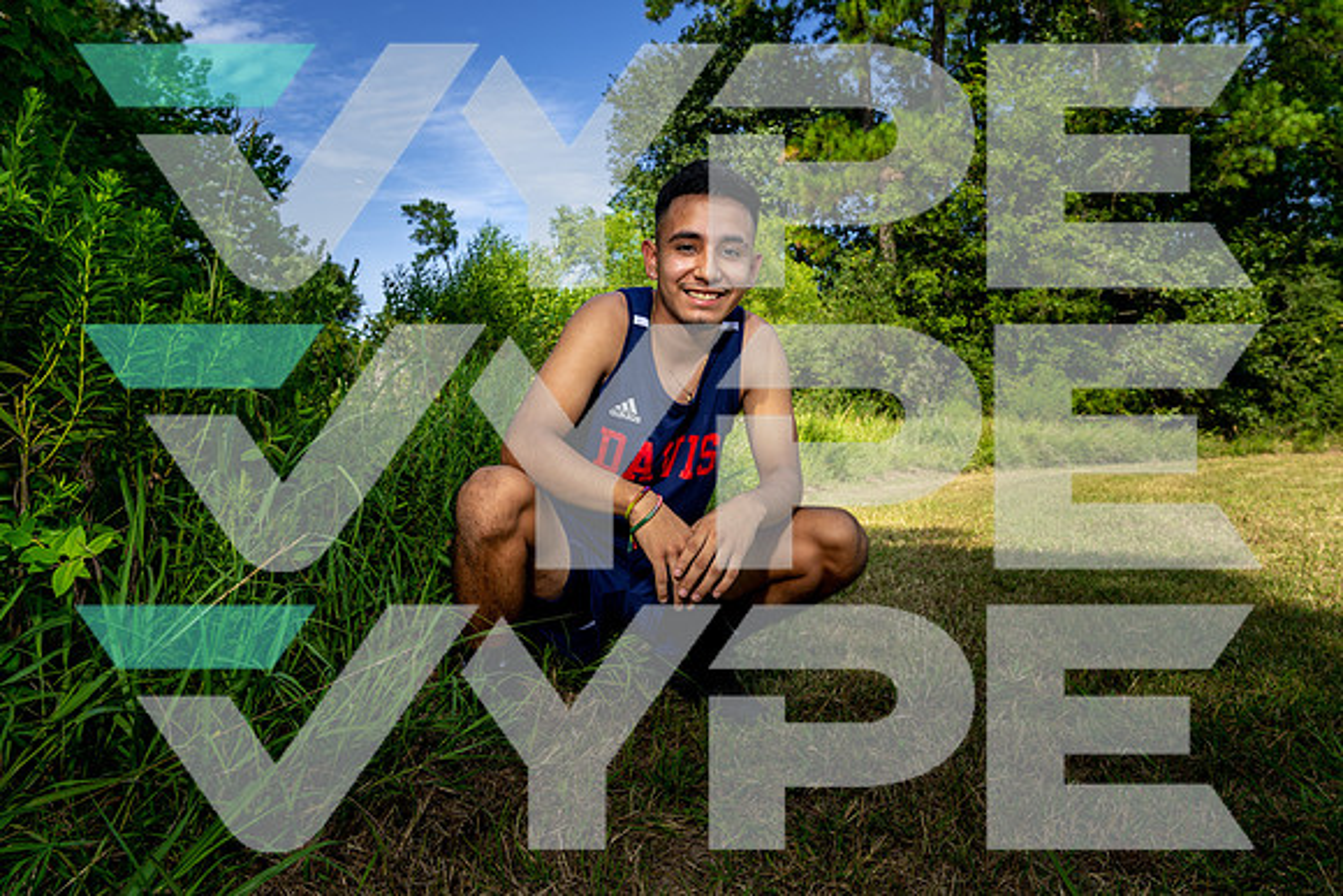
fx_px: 970
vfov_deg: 49.6
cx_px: 672
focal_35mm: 26
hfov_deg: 69.4
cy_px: 448
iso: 100
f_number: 7.1
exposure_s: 1/125
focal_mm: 26
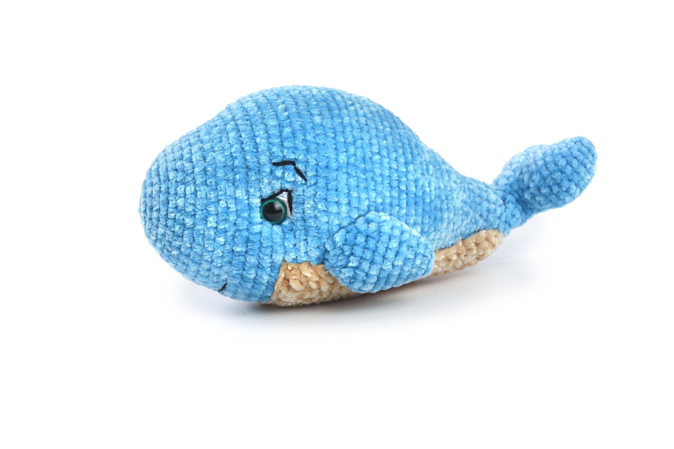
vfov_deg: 30.8
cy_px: 224
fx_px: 814
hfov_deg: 45.0
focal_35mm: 44
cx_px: 337
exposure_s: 1/60
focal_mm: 29
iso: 400
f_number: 8
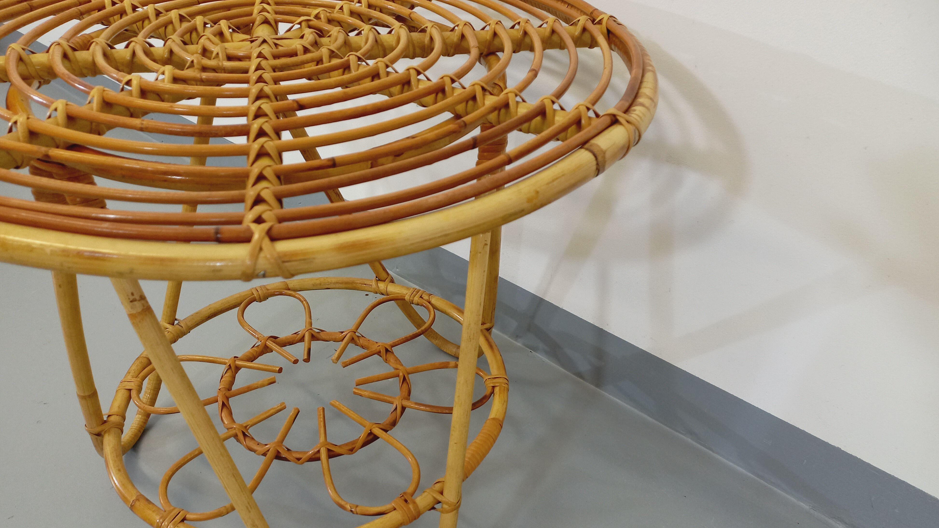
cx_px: 463
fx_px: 697
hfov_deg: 67.9
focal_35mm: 28
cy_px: 346
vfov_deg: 41.0
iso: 160
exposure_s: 1/49
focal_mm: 4.65
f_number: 1.8
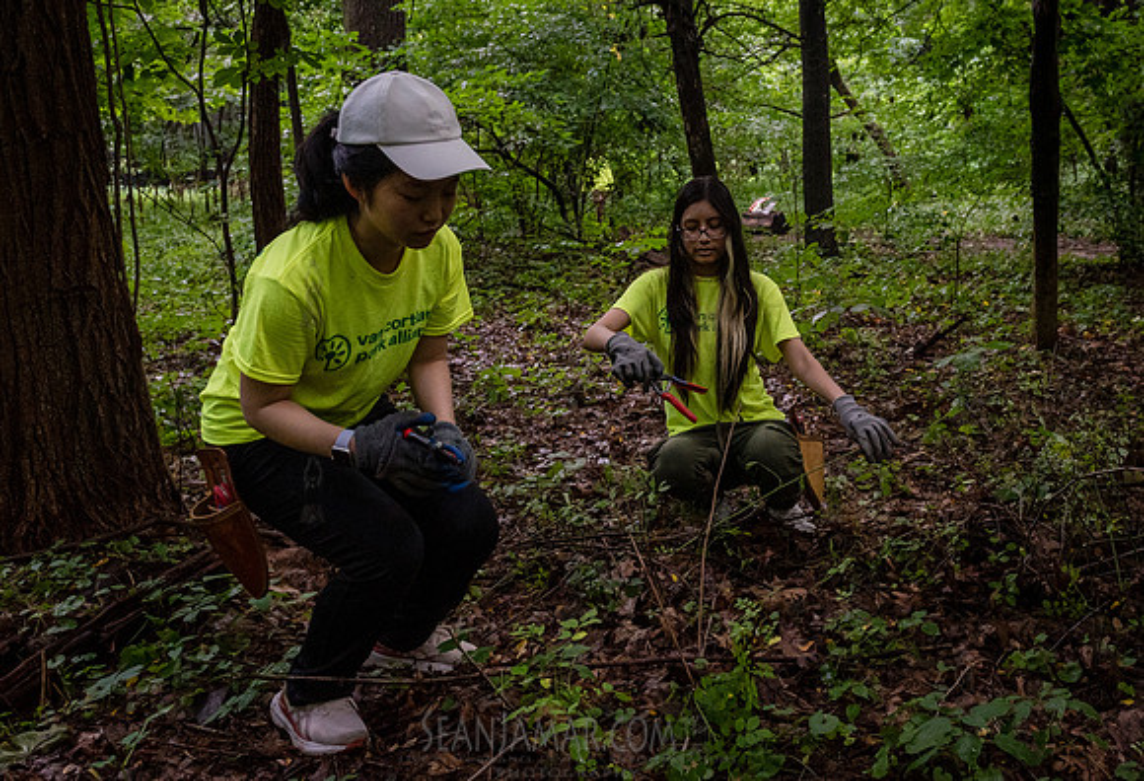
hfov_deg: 55.0
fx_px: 1081
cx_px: 728
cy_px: 344
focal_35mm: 34
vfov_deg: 39.7
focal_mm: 24
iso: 2000
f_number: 3.5
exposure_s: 1/400
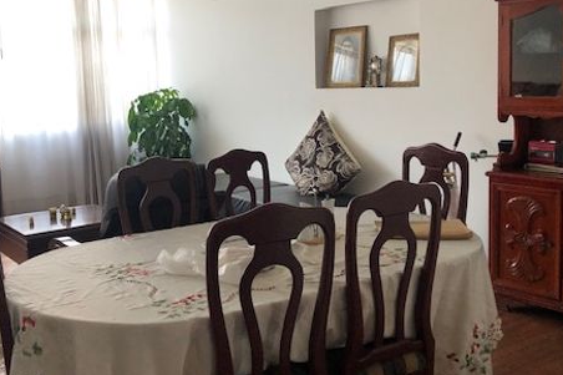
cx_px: 212
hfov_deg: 45.1
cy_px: 163
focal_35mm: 43
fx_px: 672
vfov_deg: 31.1
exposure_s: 1/40
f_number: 1.8
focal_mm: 3.99
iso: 25
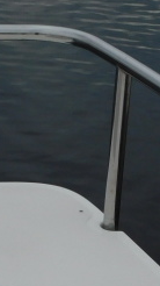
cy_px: 270
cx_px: -53
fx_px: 1073
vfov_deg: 14.9
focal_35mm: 142
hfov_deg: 8.4
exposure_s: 1/800
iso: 125
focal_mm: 7.1
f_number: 3.6
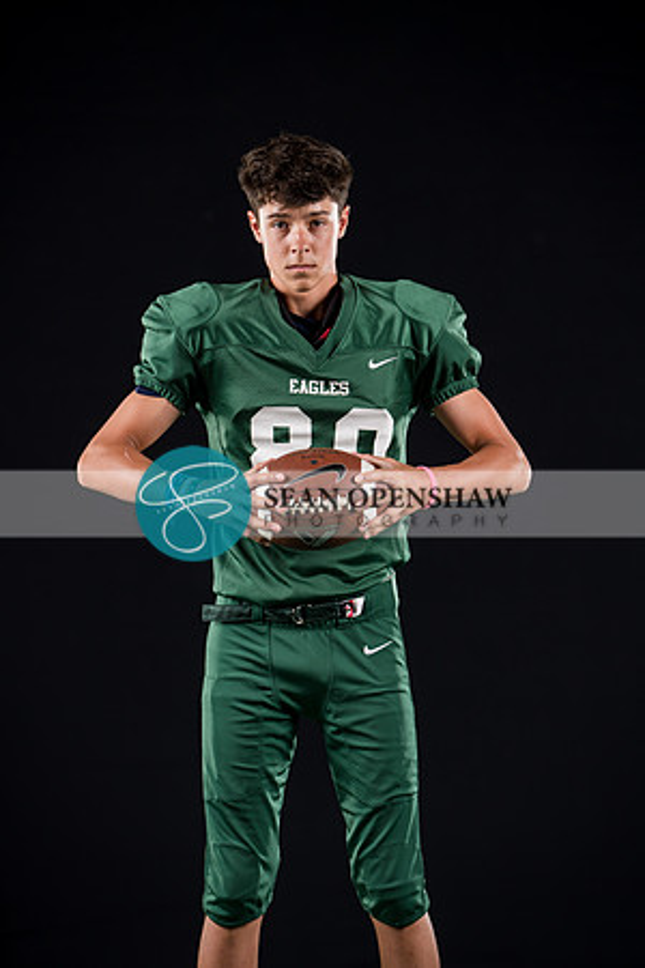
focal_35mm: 136
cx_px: 322
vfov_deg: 15.1
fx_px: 3655
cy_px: 484
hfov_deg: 10.1
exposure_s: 1/125
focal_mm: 136
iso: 200
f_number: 3.5
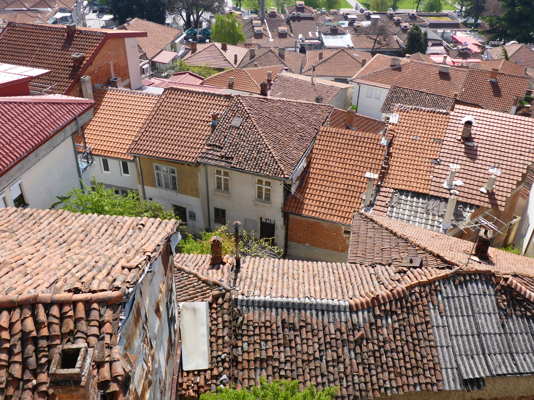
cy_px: 200
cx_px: 267
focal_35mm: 32
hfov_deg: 56.8
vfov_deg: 44.2
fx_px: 494
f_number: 3.5
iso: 100
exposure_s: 1/500
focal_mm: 5.5
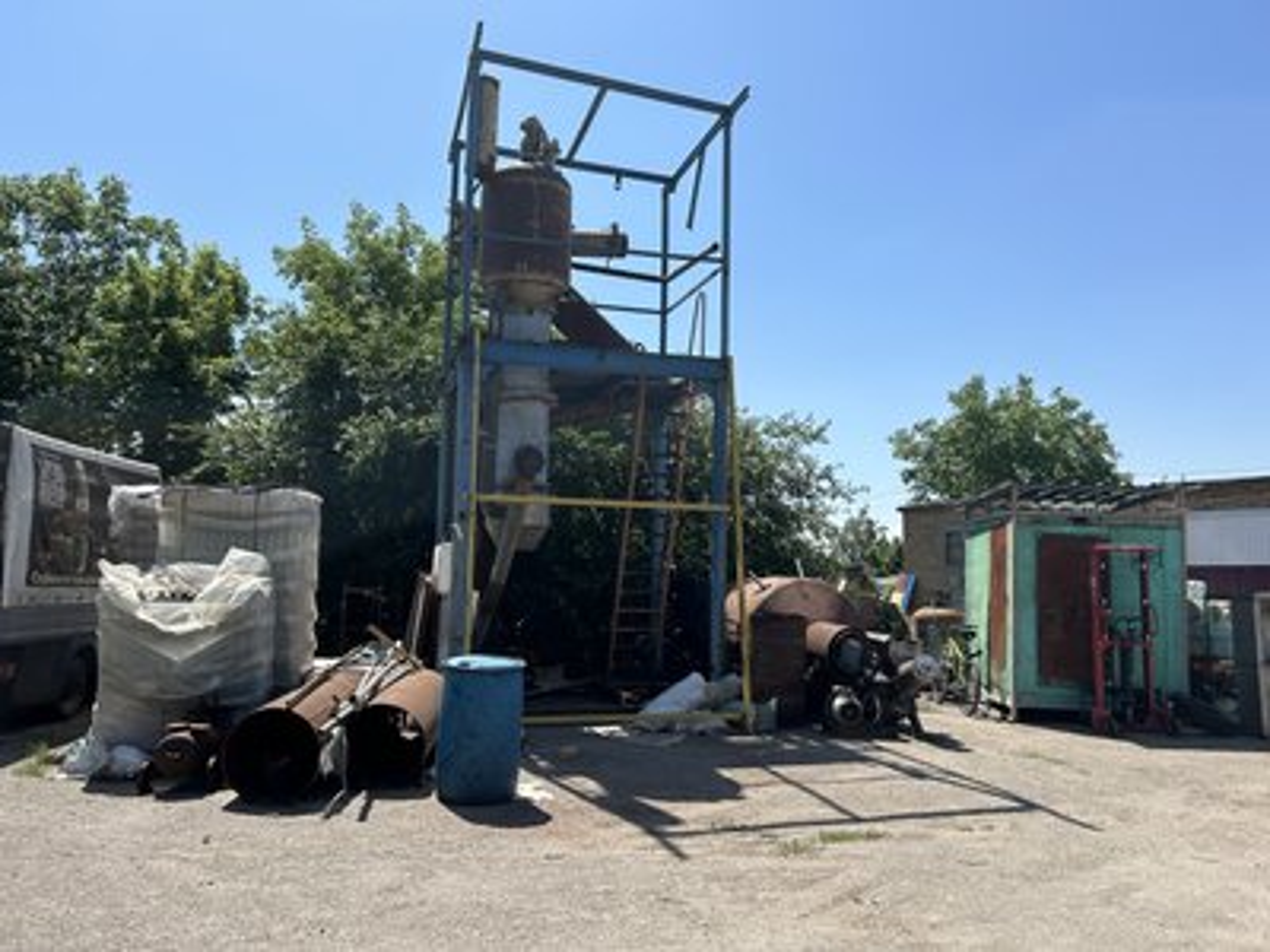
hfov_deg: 67.3
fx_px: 954
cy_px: 476
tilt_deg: +4.9
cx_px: 635
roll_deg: +0.0
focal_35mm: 26
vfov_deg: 53.1
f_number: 1.5
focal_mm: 5.7
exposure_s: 1/3968
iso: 50
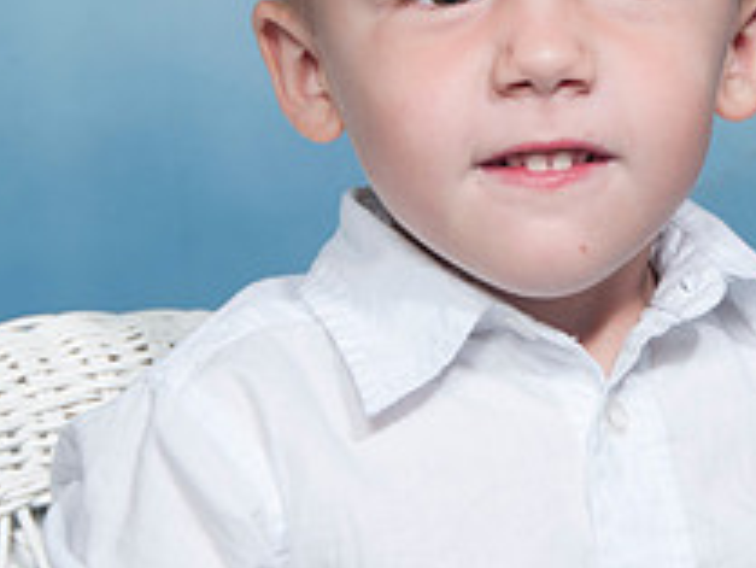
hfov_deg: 7.1
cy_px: 139
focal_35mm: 280
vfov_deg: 5.3
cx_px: 644
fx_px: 6119
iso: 100
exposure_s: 1/60
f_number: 7.1
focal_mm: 70
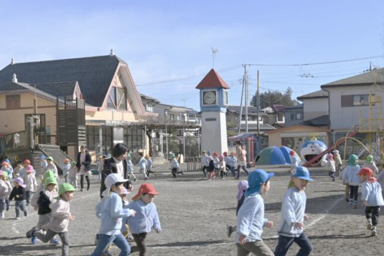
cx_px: 155
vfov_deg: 24.0
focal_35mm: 56
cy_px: 179
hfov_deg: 35.5
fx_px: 597
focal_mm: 24
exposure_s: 1/320
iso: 100
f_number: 6.3
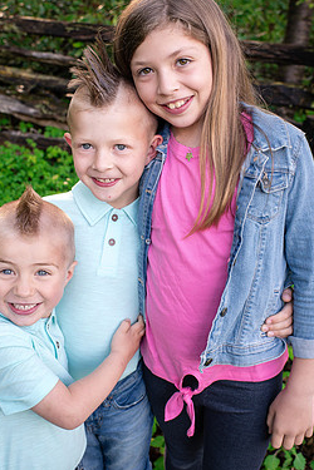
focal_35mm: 42
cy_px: 217
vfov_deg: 46.4
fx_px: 549
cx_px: 151
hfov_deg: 31.9
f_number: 5.6
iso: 800
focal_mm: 35
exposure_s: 1/200
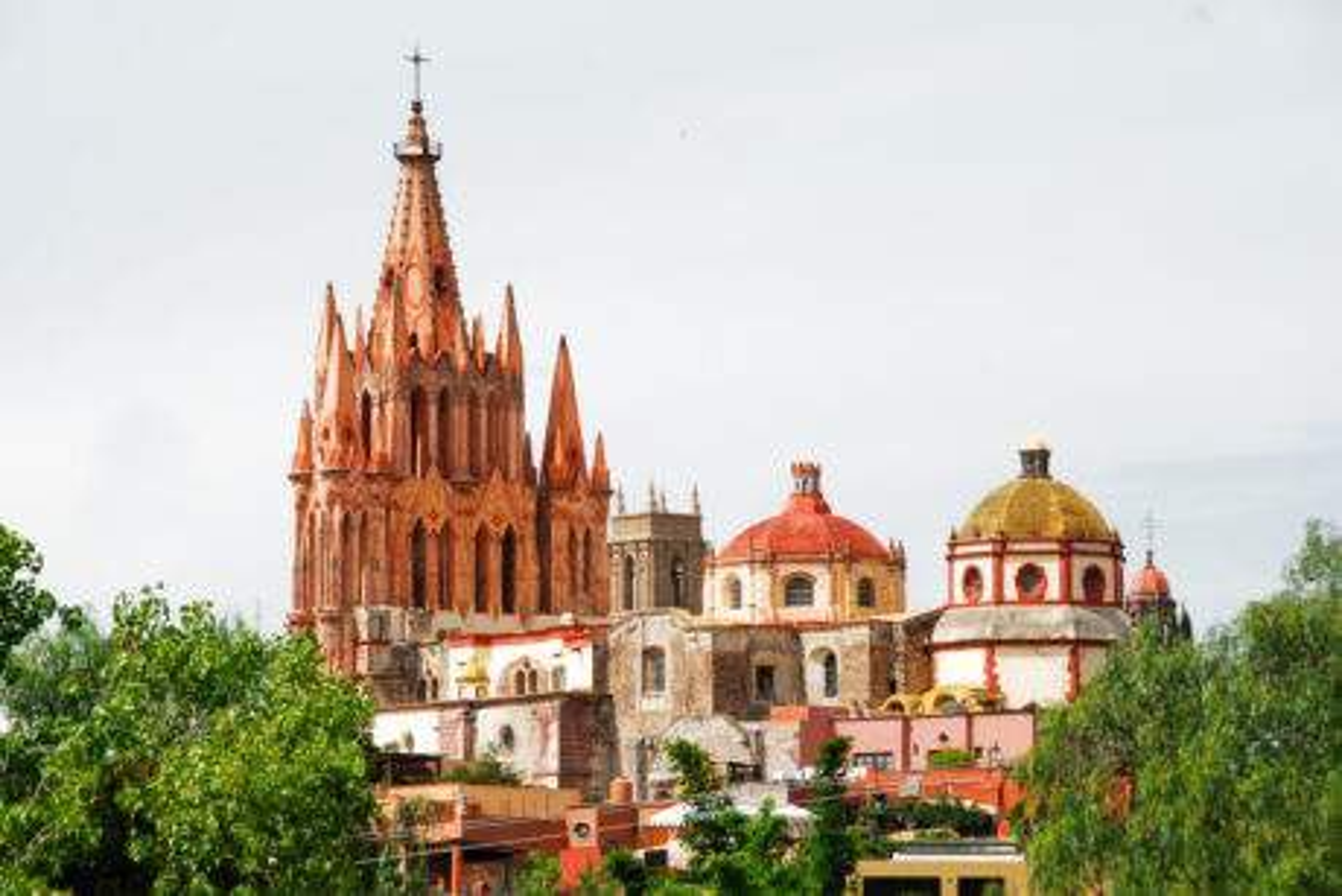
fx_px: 7271
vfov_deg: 7.0
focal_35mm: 195
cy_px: 448
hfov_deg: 10.5
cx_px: 671
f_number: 13
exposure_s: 1/160
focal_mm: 130
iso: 100
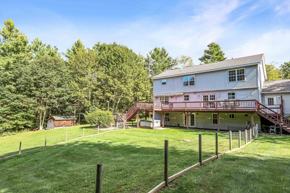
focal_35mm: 19
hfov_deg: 86.9
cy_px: 96
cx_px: 143
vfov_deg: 64.5
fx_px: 153
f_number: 14
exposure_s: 1/15
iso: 125
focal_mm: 14
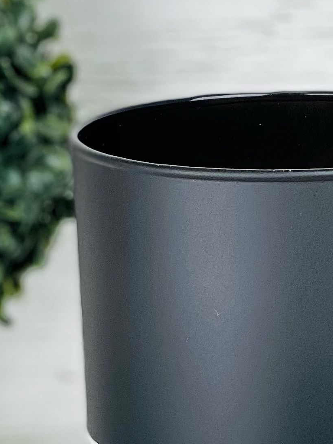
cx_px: 270
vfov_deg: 10.1
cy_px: 568
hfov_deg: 7.7
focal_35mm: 193
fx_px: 2475
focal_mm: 6
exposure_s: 1/127
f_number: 2
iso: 20
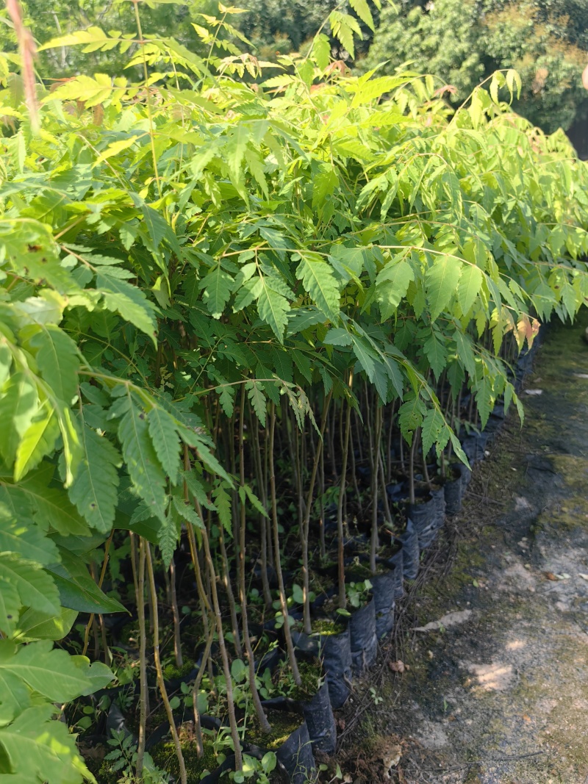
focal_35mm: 27
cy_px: 392
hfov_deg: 51.3
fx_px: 612
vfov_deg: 65.3
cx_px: 294
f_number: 2
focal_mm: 5.75
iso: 50
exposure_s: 1/926
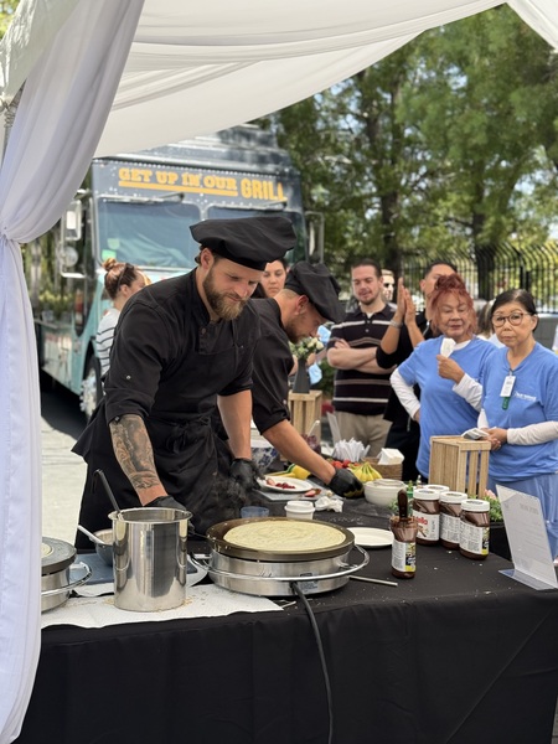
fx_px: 1032
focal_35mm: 48
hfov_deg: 30.3
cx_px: 279
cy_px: 372
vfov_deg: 39.7
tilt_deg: -3.8
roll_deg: +0.4
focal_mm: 6.76
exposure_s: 1/740
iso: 80
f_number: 1.78
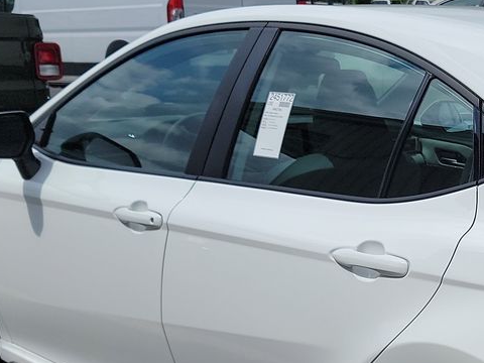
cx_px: 535
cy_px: 336
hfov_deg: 22.9
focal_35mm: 80
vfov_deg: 18.1
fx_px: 1119
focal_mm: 6.7
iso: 50
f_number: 1.8
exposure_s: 1/2054
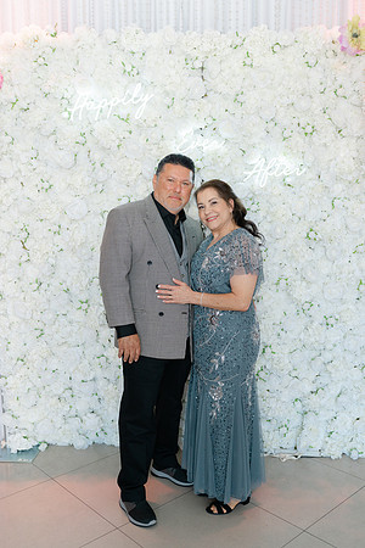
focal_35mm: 35
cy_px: 274
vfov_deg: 54.4
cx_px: 182
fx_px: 532
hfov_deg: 37.9
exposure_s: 1/200
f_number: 4
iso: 400
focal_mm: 35
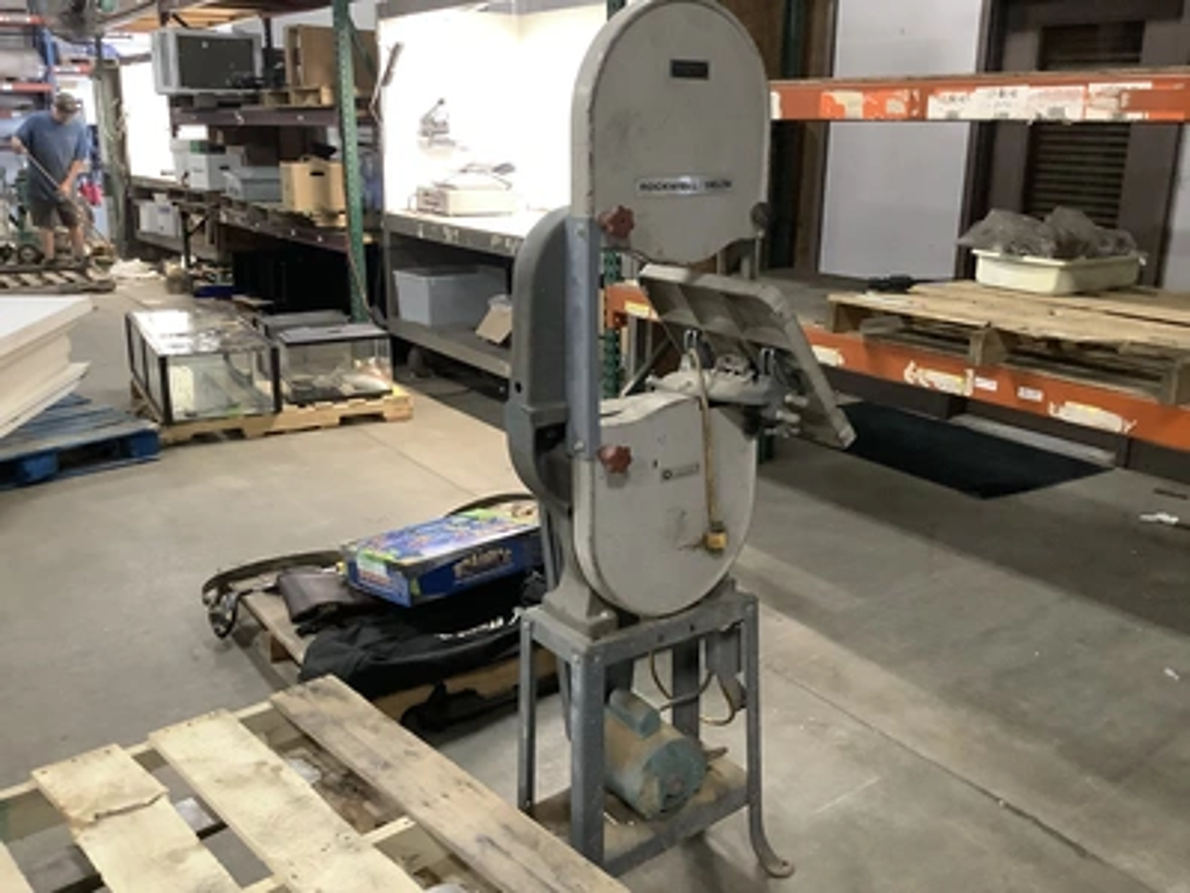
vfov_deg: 45.4
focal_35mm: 31
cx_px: 595
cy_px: 446
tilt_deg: -17.3
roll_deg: -0.1
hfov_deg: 58.4
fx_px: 1066
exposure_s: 1/40
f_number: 2.4
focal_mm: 3.3
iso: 400
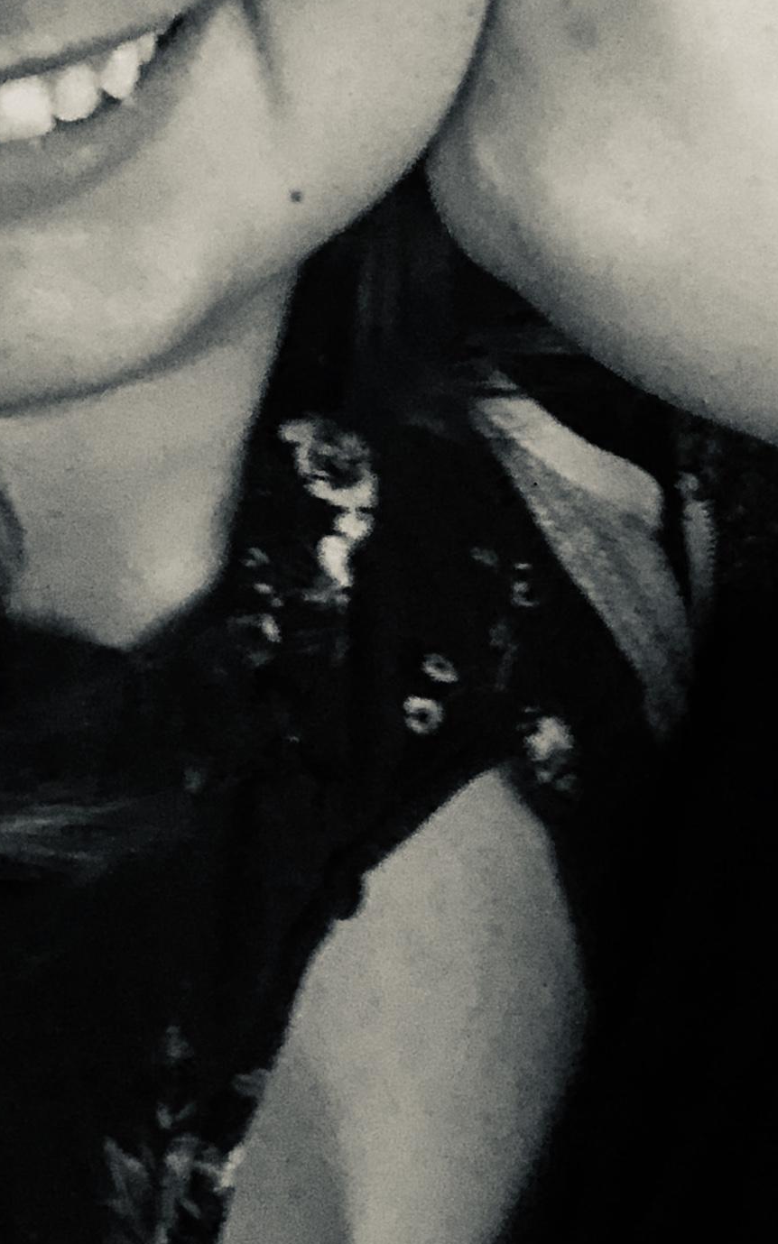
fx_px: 2578
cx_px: 663
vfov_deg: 26.7
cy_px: 274
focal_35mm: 76
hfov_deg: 17.0
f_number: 2.2
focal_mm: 2.87
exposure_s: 1/17
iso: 800
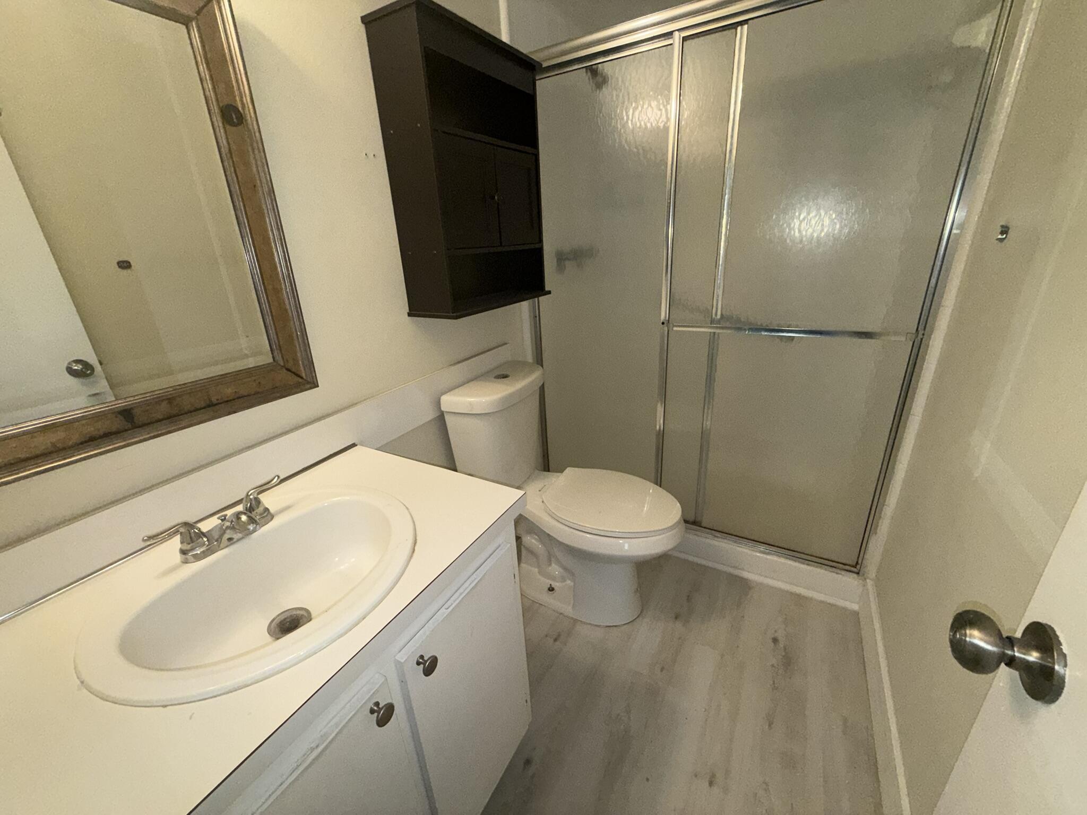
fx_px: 440
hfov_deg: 102.1
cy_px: 408
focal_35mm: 14
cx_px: 544
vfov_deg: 85.7
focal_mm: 2.22
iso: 125
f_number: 2.2
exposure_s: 1/120
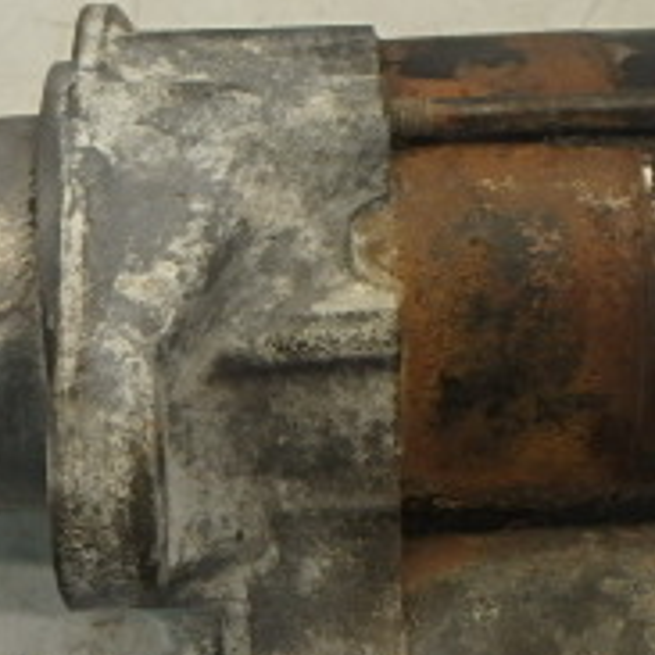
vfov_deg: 26.4
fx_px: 1391
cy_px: 394
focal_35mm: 65
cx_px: 372
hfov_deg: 26.5
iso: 200
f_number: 3.5
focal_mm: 3.7
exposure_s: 1/60
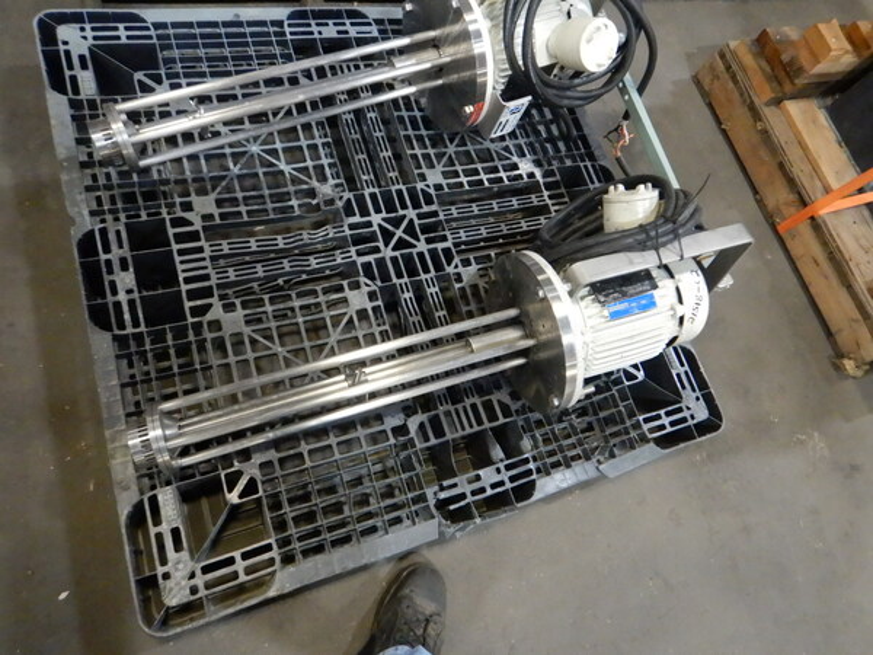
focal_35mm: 24
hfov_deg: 71.6
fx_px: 605
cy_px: 328
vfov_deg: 56.8
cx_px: 436
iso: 1600
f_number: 2.8
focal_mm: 4.3
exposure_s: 1/80
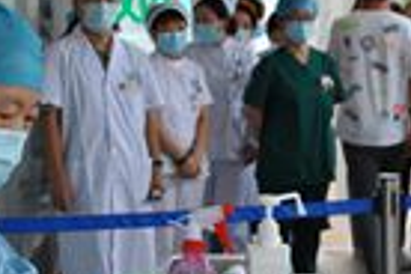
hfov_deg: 16.7
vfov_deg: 11.4
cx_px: 417
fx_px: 1370
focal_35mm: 120
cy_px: 174
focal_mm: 22
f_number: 5
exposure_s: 1/100
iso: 200
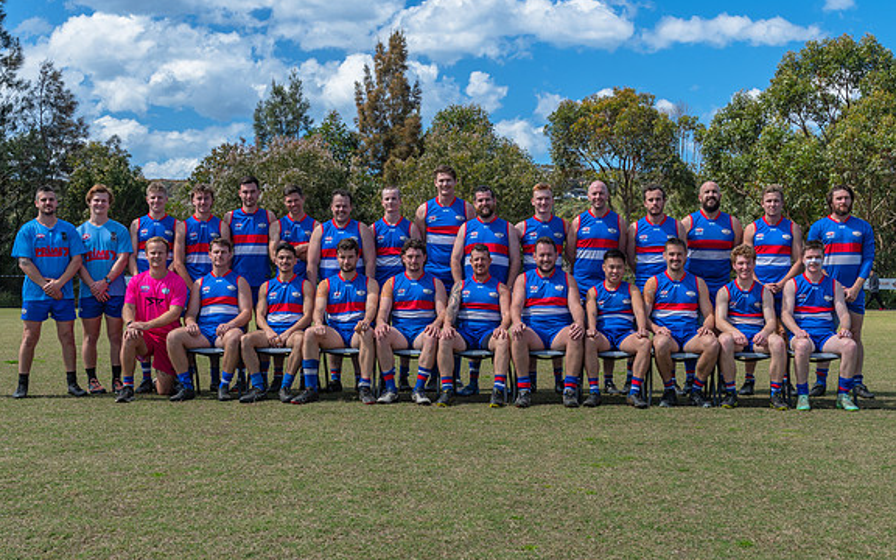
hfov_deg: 45.3
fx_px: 1074
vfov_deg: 29.2
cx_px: 450
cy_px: 276
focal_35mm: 44
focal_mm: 27
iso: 100
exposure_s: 1/400
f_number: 8
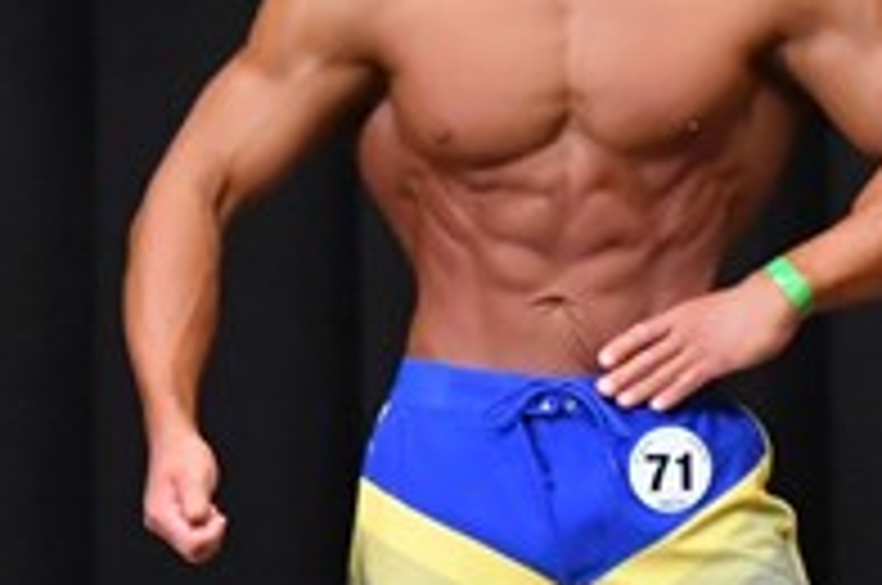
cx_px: 1042
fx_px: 21011
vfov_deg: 1.6
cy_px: 477
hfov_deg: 2.4
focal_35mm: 859
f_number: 5.6
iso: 8000
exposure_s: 1/400
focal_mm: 145
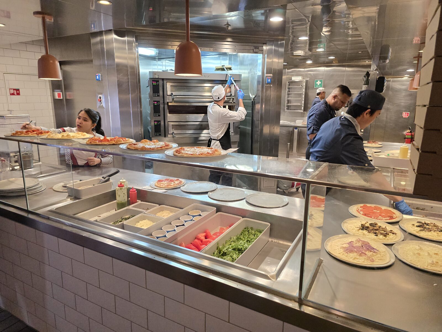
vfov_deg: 58.9
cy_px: 166
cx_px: 221
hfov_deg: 73.9
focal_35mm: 23
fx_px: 294
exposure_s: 1/120
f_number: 1.7
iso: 640
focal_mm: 6.3
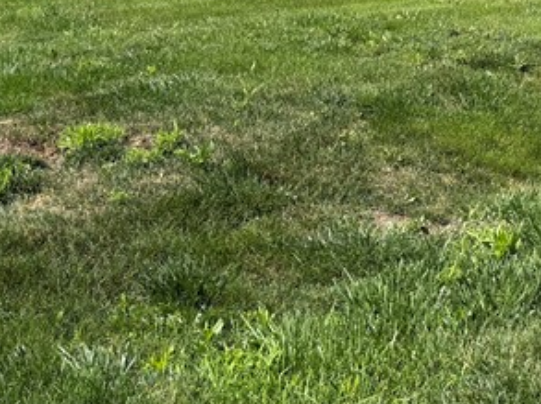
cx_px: 558
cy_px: -81
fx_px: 1311
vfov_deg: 16.8
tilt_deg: +4.5
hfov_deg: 22.3
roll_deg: -2.7
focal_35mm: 84
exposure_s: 1/3425
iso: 80
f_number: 1.78
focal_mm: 6.76
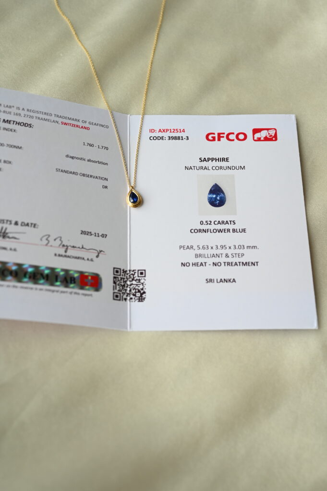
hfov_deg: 26.9
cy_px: 246
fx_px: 682
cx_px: 164
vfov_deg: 39.6
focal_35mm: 50
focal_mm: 50
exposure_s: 1/60
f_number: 6.3
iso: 320
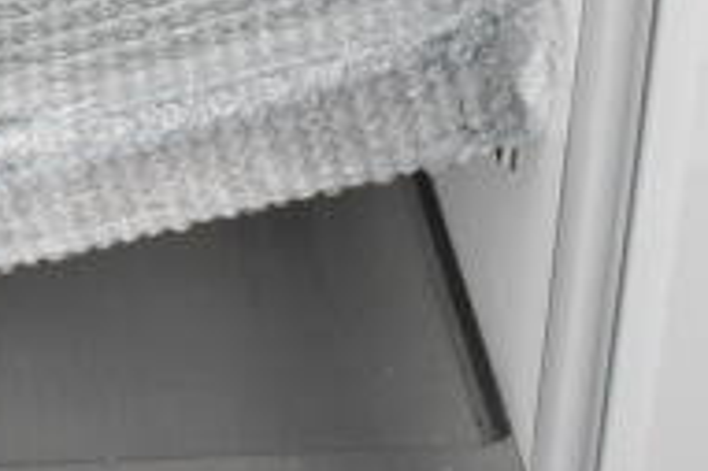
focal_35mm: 163
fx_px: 3203
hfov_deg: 12.1
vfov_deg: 8.3
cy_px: -35
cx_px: -345
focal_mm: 34
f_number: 4.5
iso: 4500
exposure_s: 1/50
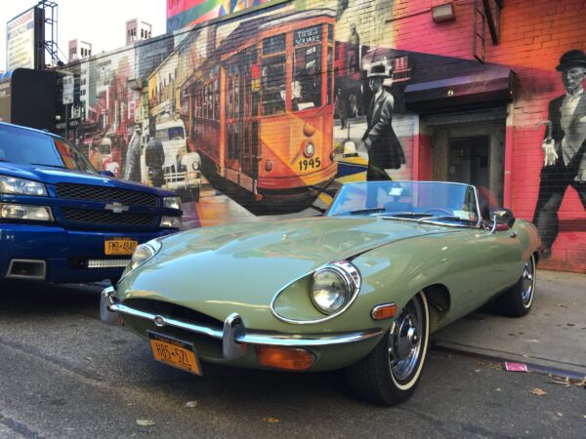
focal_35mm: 29
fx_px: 491
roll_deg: -1.0
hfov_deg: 61.7
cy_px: 220
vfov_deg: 48.2
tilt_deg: -0.7
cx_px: 293
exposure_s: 1/120
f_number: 2.2
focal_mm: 4.15
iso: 40
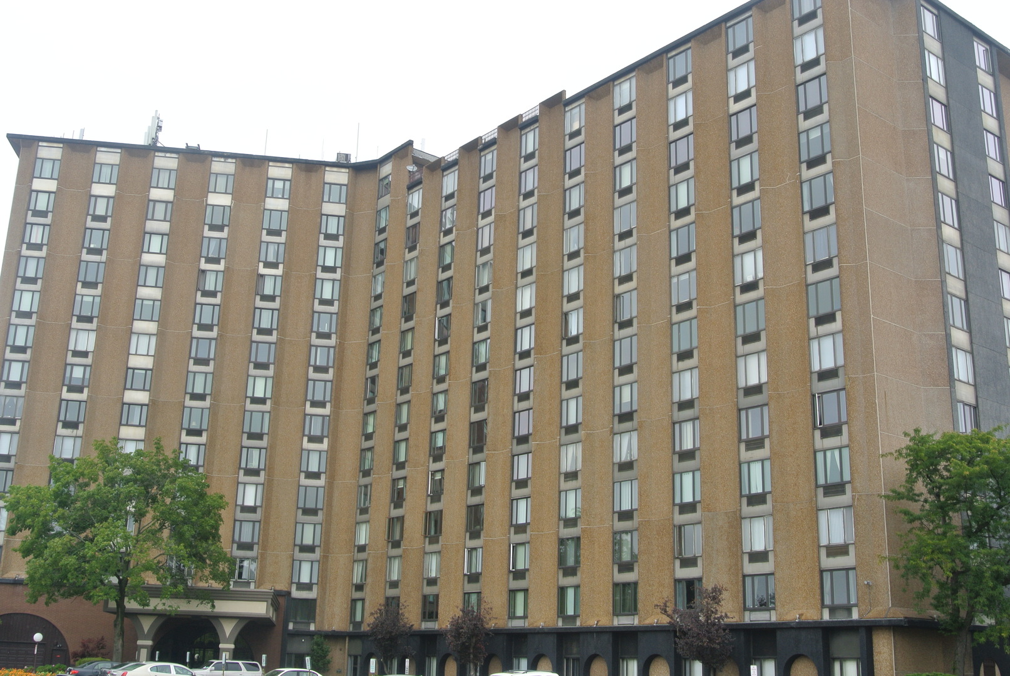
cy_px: 338
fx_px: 1124
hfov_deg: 48.4
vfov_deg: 33.5
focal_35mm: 40
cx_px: 505
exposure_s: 1/60
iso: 100
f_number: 7.1
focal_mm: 15.1
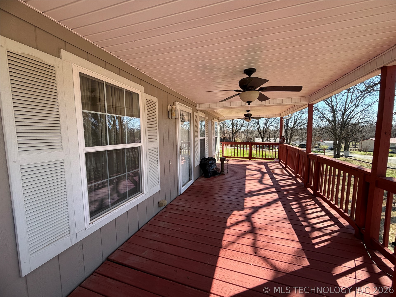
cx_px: 198
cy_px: 148
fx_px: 160
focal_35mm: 14
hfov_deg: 102.1
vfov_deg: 85.7
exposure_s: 1/405
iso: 50
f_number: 2.2
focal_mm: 2.22
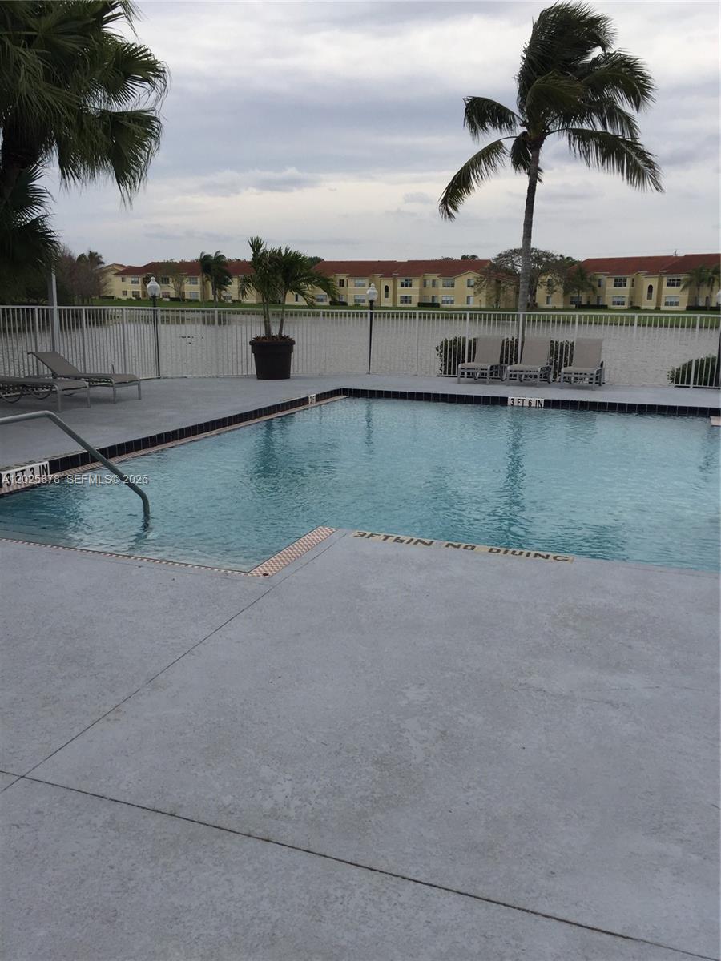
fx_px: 805
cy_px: 480
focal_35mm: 29
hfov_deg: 48.2
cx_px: 360
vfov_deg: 61.7
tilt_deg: -13.8
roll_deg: -0.9
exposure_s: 1/1980
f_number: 2.2
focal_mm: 4.15
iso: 32
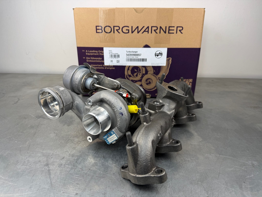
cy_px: 98
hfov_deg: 71.6
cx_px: 131
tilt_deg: -21.8
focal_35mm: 24
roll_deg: -0.5
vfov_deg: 56.8
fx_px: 182
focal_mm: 6.76
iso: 64
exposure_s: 1/163
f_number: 1.78
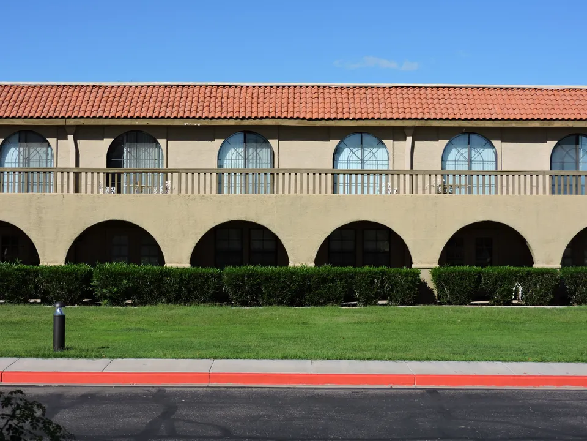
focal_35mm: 60
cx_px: 294
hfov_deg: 32.2
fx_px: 1017
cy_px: 220
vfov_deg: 24.4
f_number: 3.7
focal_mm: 10.7
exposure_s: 1/1250
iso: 100
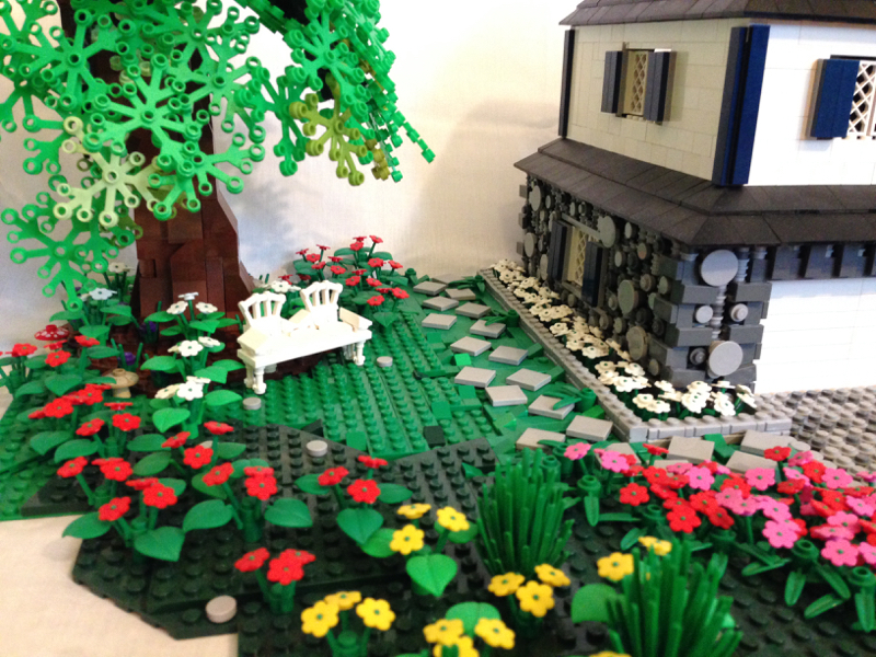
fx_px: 835
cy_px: 328
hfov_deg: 55.4
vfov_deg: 42.9
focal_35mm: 33
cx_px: 438
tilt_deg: -19.5
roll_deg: -1.8
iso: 320
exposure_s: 1/20
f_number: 2.4
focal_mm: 4.12
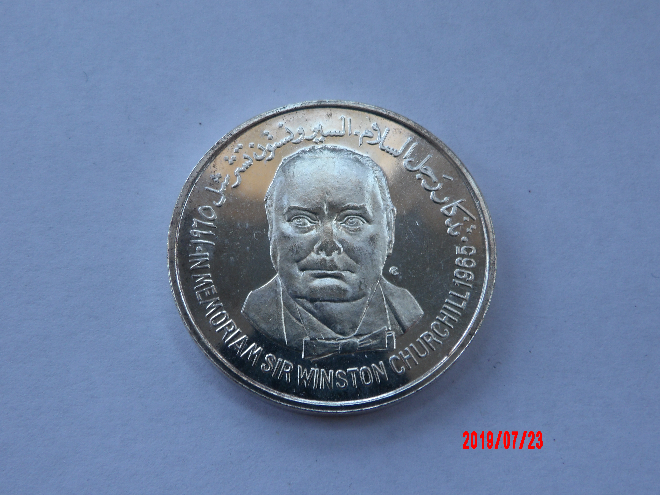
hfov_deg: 44.8
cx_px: 330
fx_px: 801
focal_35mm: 42
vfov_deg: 34.3
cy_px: 248
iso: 129
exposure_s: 1/30
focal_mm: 7.6
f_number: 4.9
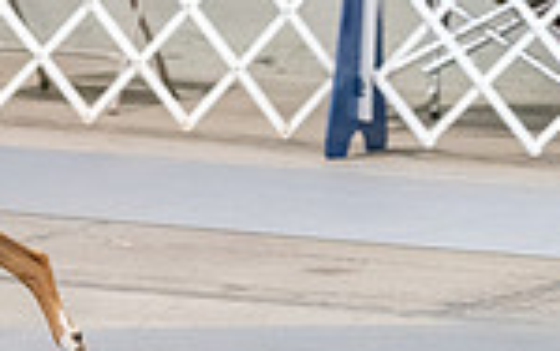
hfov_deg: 5.5
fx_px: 5712
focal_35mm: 374
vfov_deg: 3.5
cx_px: -362
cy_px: -95
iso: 6400
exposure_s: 1/250
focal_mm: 95
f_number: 3.2
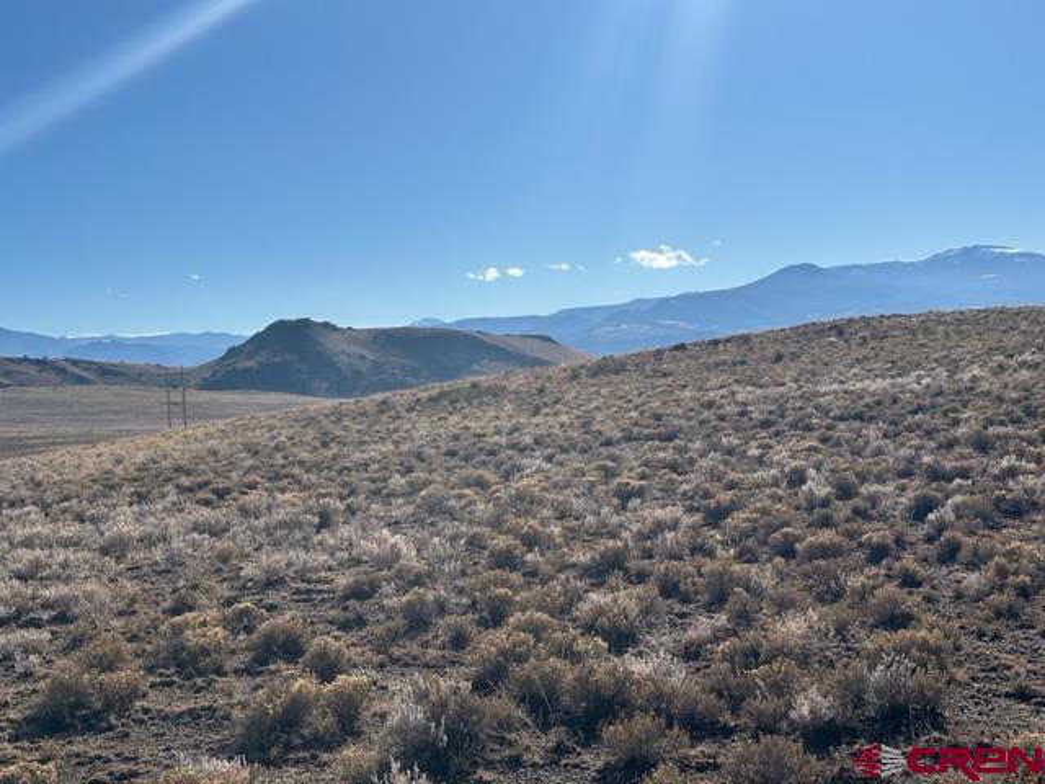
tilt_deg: -1.8
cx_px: 522
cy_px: 392
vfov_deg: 30.3
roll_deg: +3.2
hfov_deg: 39.7
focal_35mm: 48
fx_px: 1449
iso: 64
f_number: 1.78
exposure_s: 1/9804
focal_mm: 6.86
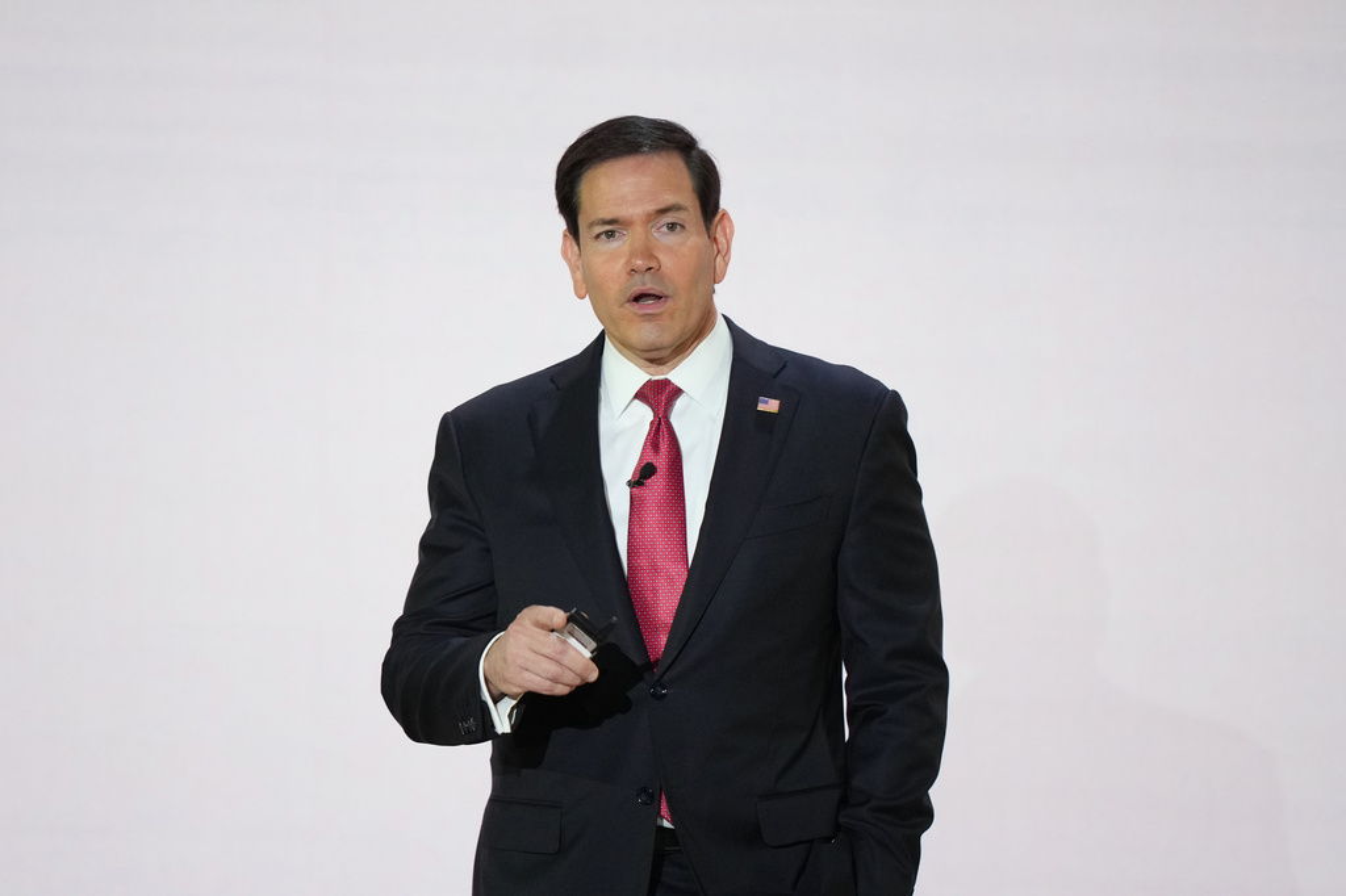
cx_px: 673
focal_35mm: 600
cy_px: 448
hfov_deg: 3.4
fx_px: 22425
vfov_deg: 2.3
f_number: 2.8
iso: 2500
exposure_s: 1/320
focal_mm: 400
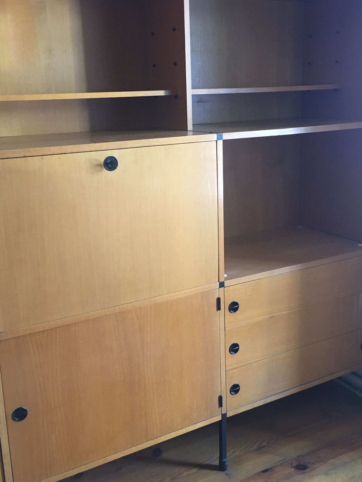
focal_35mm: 39
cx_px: 186
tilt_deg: -12.7
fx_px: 544
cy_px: 227
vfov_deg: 47.8
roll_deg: +0.8
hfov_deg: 36.8
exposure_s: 1/33
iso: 200
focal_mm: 4.15
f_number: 2.2
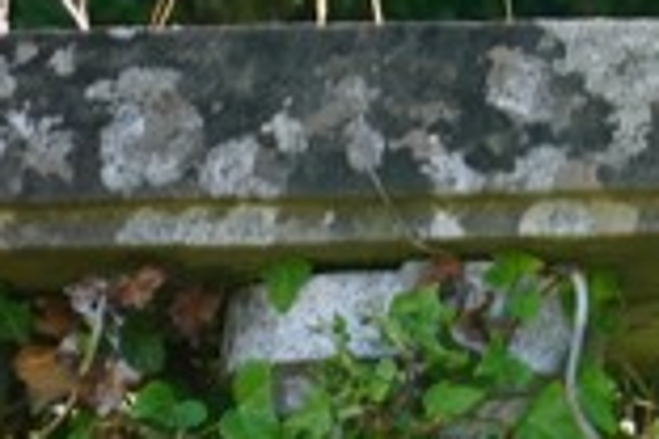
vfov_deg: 3.3
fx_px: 7486
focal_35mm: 409
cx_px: 2252
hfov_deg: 4.7
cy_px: -1032
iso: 80
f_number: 5.6
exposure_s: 1/80
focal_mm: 53
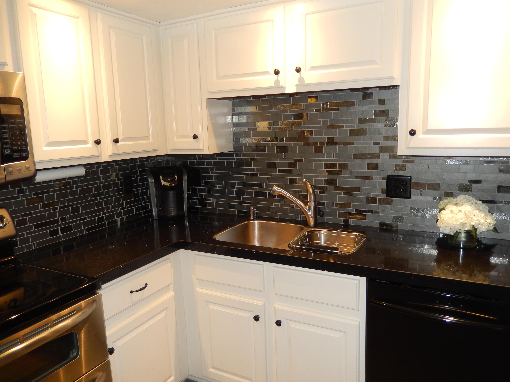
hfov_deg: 69.4
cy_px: 191
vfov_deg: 54.9
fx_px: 368
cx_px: 255
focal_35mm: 25
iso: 200
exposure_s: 1/30
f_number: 3.4
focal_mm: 4.5
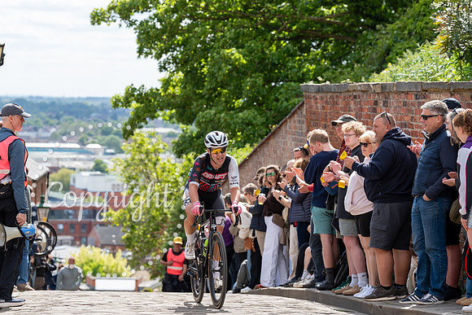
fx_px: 1652
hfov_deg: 16.3
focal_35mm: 126
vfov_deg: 10.9
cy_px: 158
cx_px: 236
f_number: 5
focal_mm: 126
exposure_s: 1/1000
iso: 400
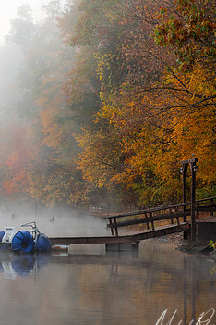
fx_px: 1116
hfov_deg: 10.9
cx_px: -42
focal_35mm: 124
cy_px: 164
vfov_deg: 16.5
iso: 100
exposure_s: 1/10
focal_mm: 75
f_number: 11
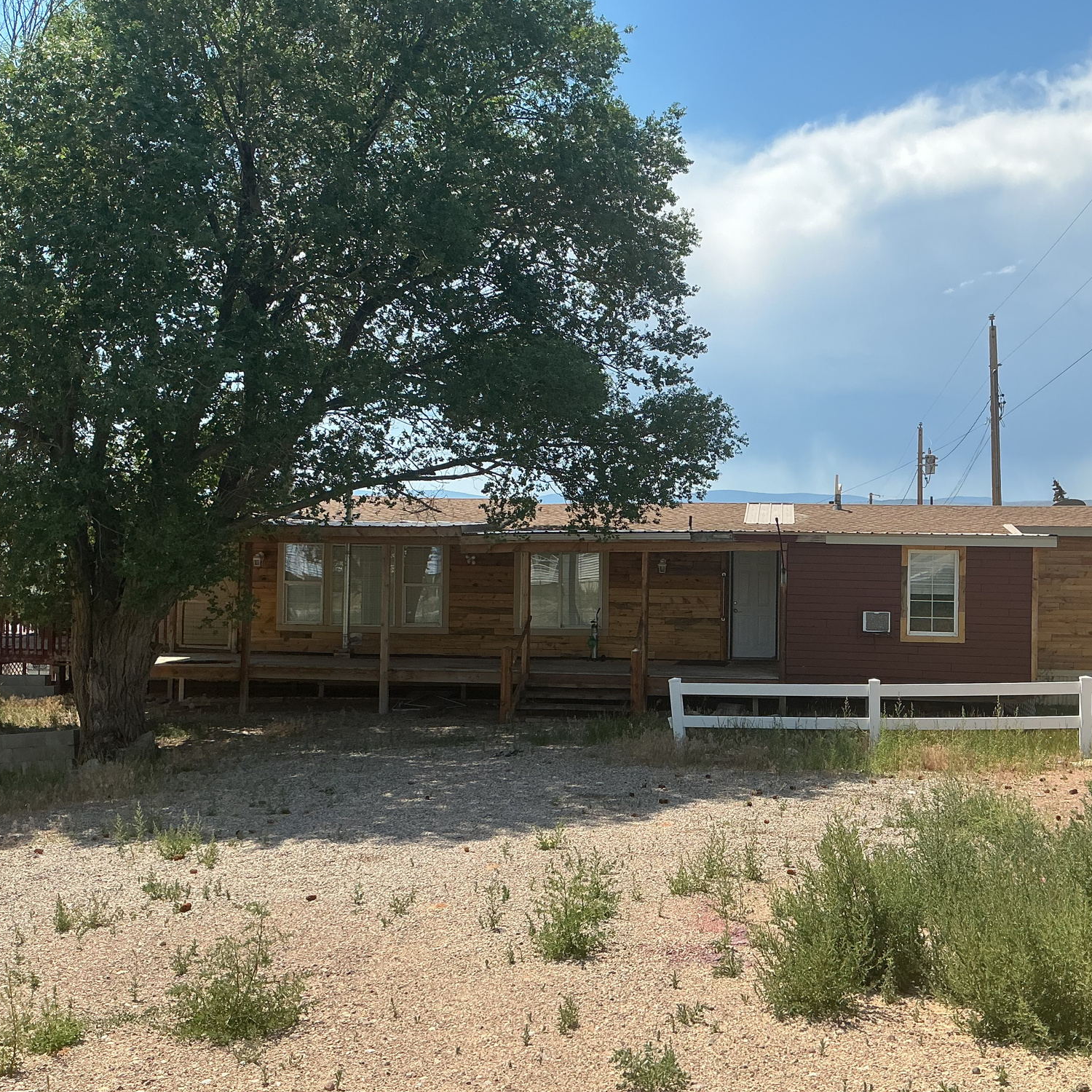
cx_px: 665
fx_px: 1249
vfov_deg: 47.2
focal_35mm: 35
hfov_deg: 46.9
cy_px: 539
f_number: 1.8
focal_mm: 3
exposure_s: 1/2058
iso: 25
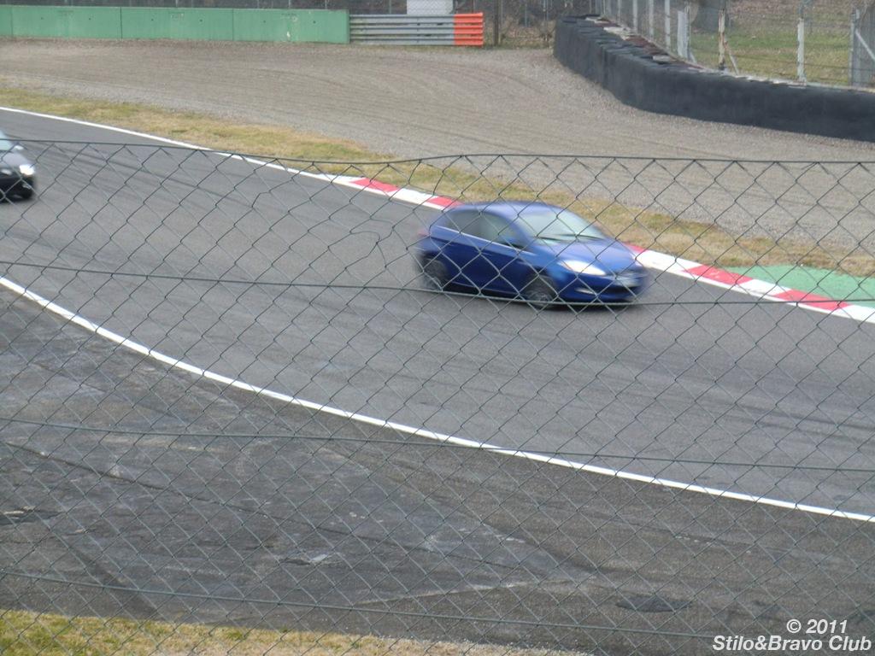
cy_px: 328
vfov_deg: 12.0
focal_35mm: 123
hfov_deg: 16.0
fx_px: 3109
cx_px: 438
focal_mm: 22
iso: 160
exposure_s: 1/60
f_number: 5.2
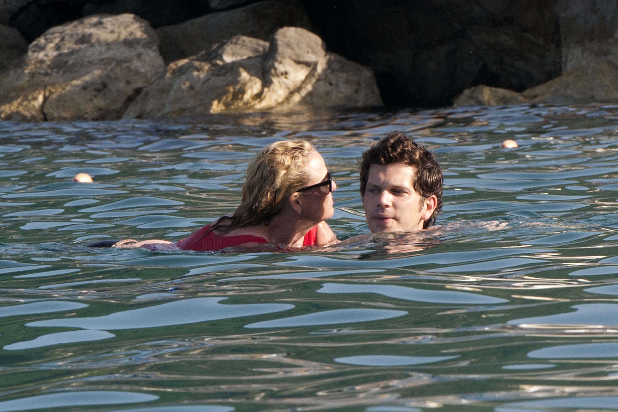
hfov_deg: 10.3
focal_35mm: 200
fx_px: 3433
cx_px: 309
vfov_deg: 6.9
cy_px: 206
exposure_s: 1/500
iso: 1000
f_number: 11
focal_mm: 200
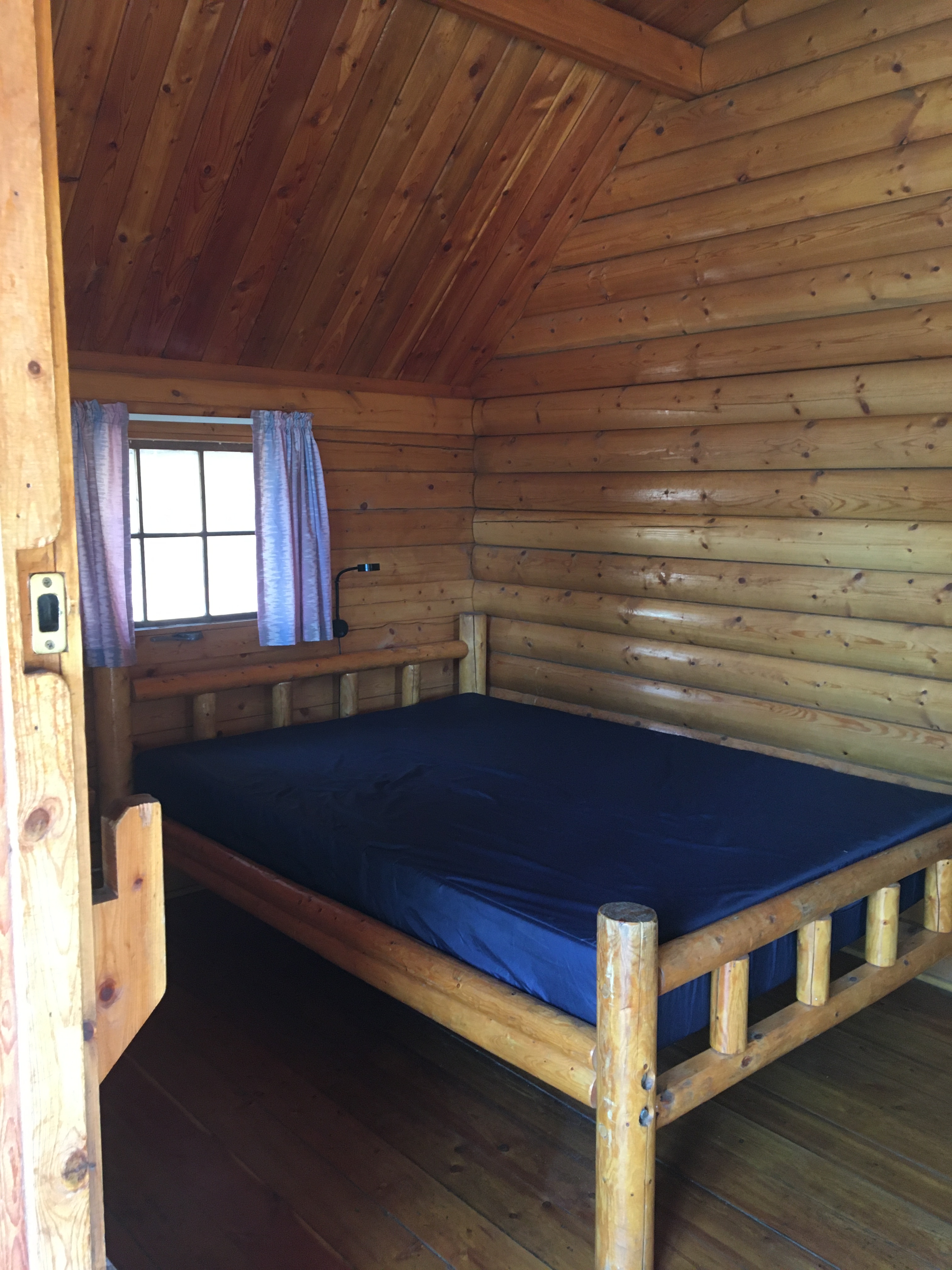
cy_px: 635
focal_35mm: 29
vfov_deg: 61.7
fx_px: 1063
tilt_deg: -7.1
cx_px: 476
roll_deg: -1.2
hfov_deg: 48.2
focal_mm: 4.15
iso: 125
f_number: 2.2
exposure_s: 1/30
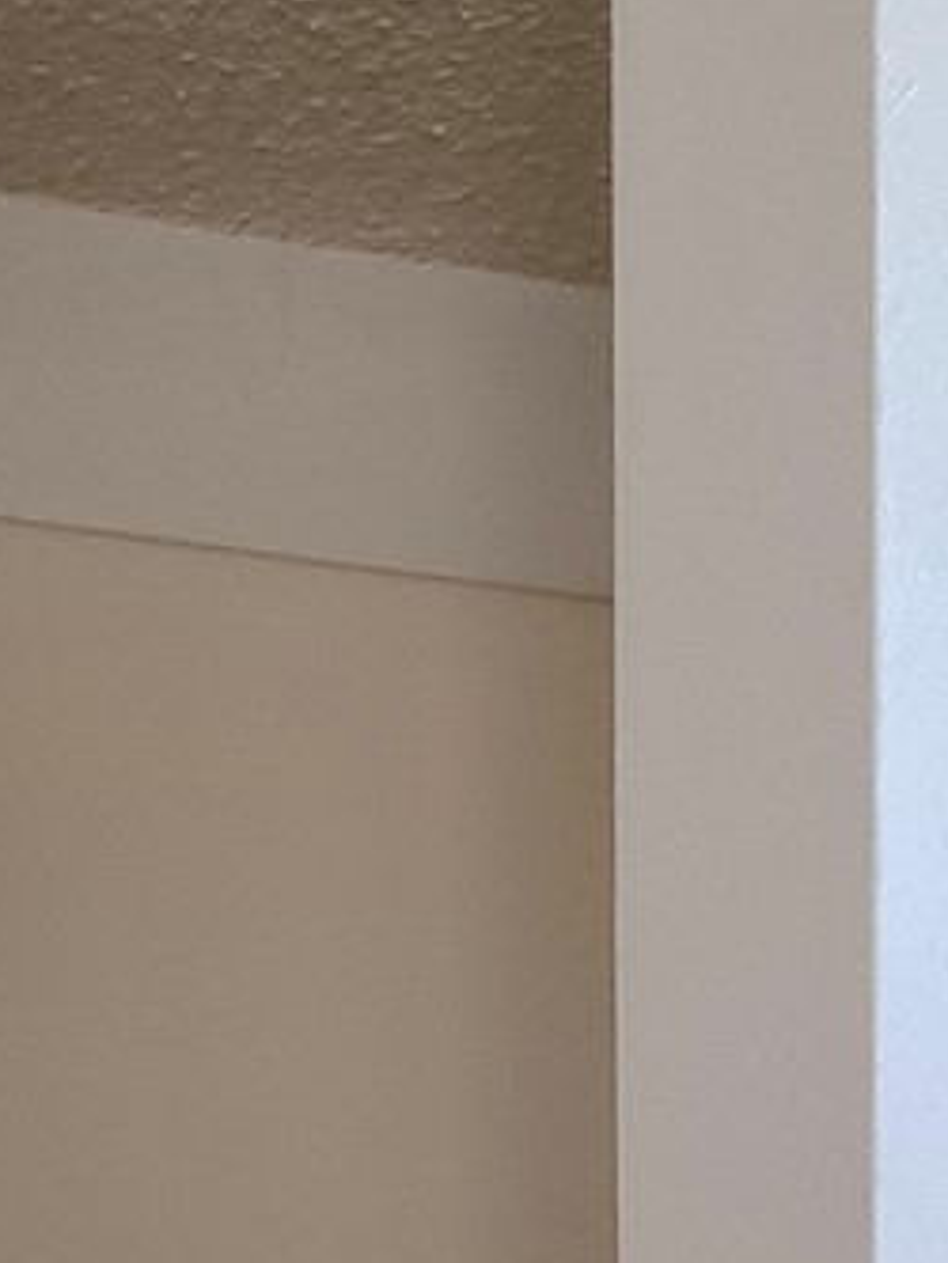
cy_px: 2761
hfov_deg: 9.3
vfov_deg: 10.9
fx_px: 5839
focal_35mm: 160
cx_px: 220
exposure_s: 1/30
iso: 100
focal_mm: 5.4
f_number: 1.8
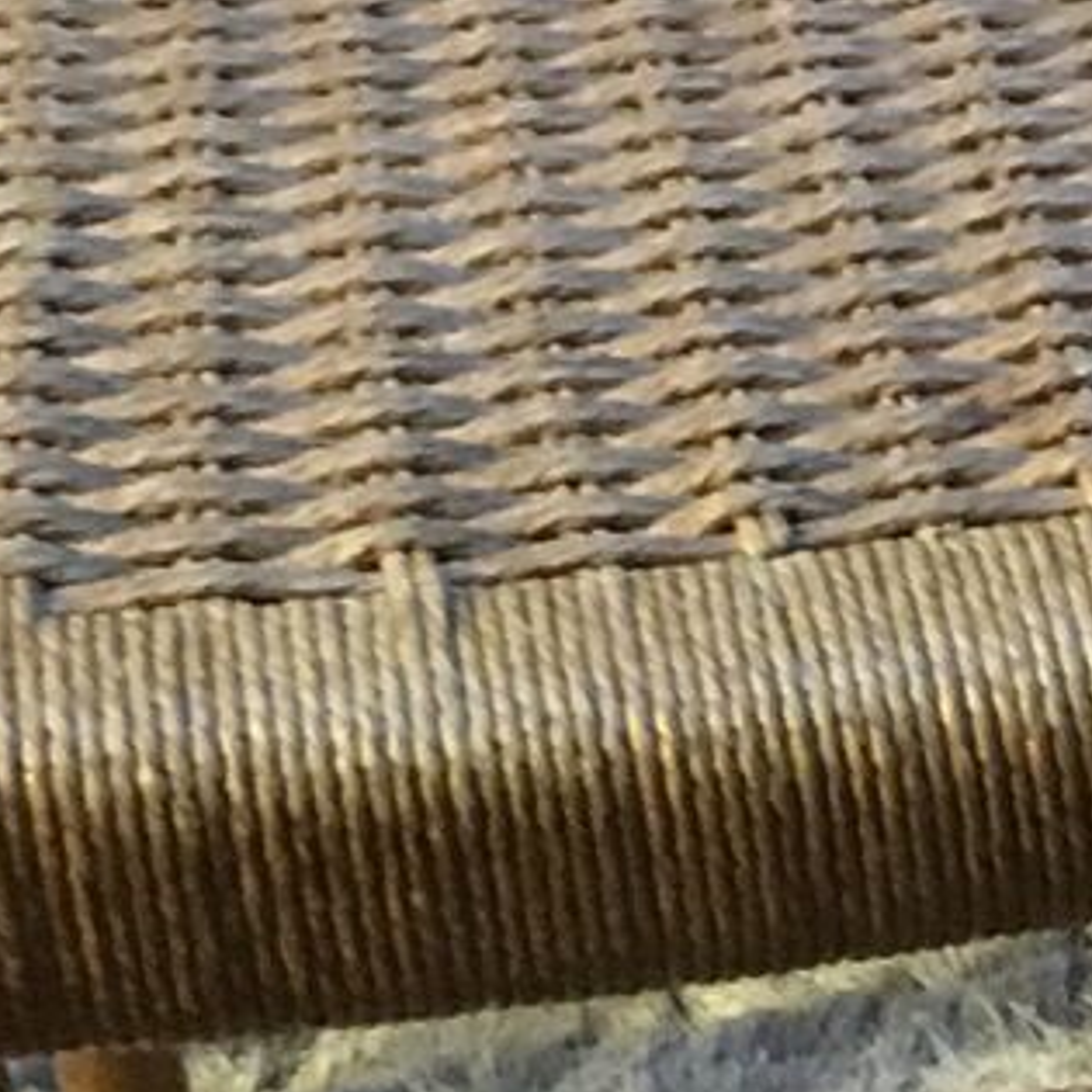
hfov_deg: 9.9
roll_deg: -0.9
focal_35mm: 163
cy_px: 600
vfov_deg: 10.7
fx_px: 5818
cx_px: 2257
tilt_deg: -35.3
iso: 400
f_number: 2.2
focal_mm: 4.15
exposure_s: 1/17
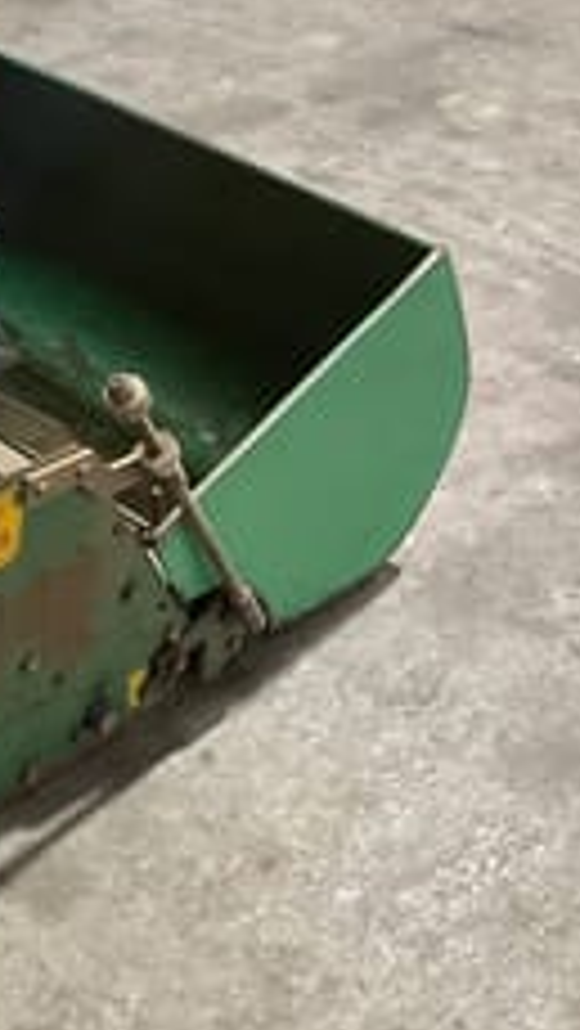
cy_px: 362
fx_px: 1884
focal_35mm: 69
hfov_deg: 16.6
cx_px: -166
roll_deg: -0.2
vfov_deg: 30.4
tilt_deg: -32.3
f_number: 1.8
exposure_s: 1/33
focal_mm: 3
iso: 250
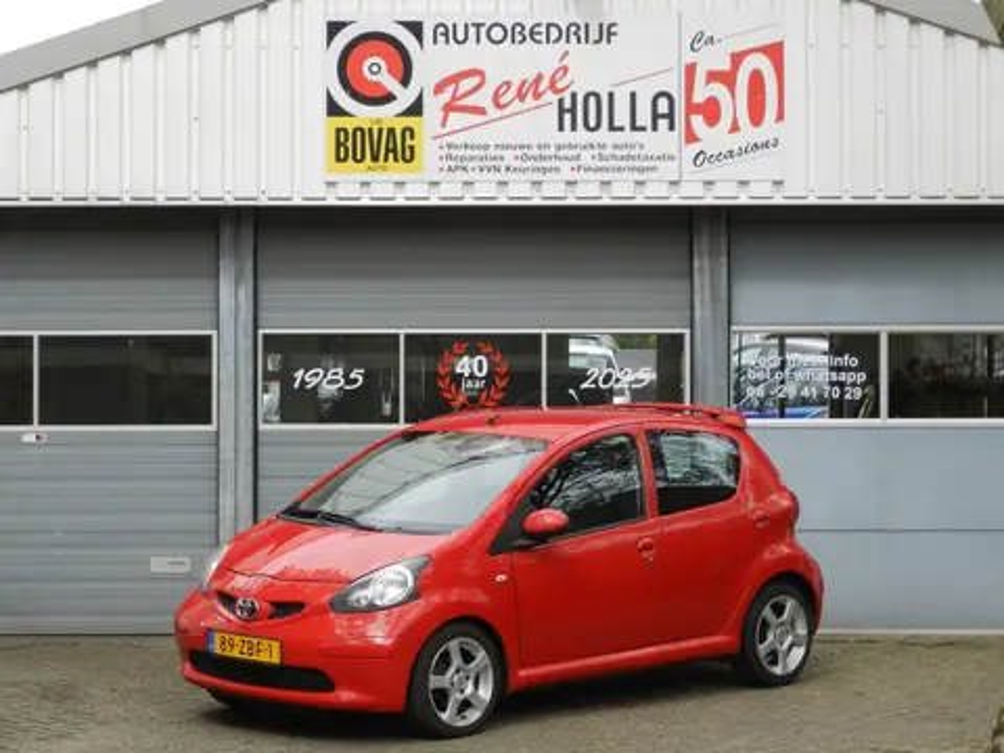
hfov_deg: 19.6
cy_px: 376
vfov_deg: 14.8
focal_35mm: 100
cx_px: 502
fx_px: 2900
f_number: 4.6
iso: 160
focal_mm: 17.7
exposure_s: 1/250
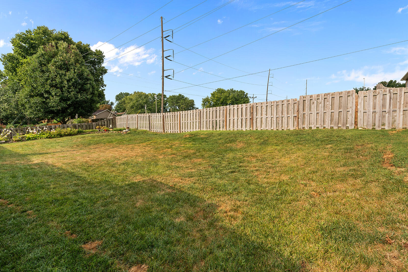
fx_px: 181
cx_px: 204
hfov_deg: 96.7
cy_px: 136
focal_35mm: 16
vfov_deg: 73.8
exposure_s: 1/200
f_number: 16
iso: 400
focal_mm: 16
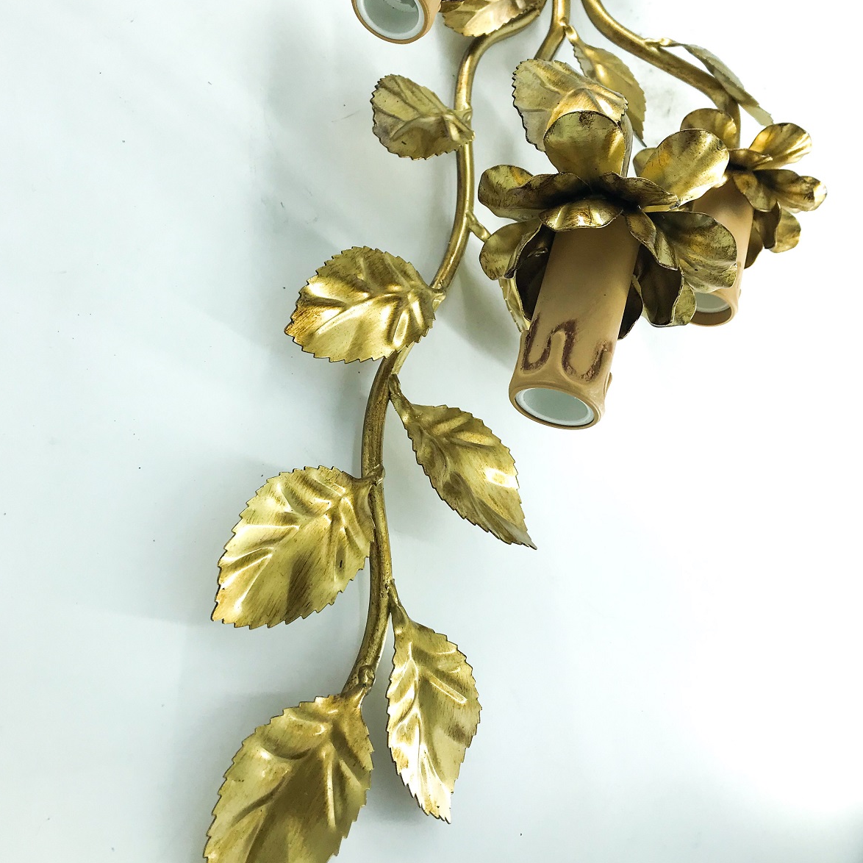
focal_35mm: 34
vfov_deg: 48.1
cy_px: 339
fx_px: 959
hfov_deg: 48.5
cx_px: 435
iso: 20
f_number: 1.8
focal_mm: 3.99
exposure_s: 1/544
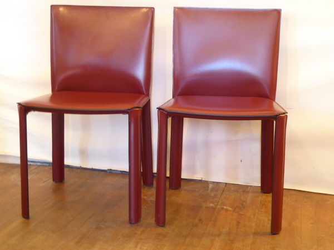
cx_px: 167
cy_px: 125
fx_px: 511
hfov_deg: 36.2
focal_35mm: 53
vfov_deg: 27.5
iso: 400
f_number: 4.1
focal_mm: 9
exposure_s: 1/5
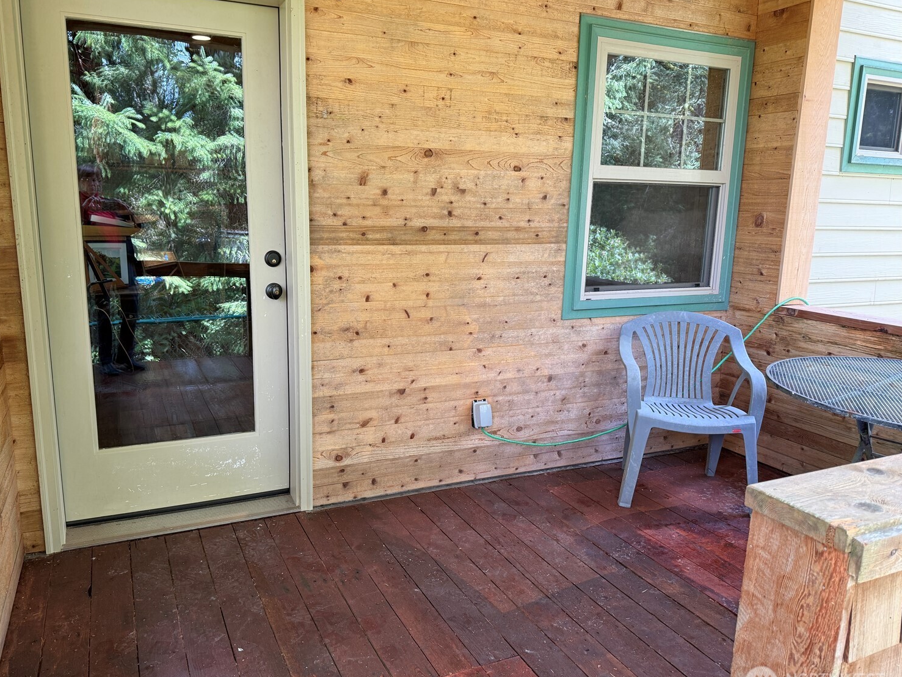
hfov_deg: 67.2
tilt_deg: -11.3
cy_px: 341
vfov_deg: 53.1
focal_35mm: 26
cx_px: 415
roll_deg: -0.8
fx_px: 678
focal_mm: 6.76
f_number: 1.78
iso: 125
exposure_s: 1/121
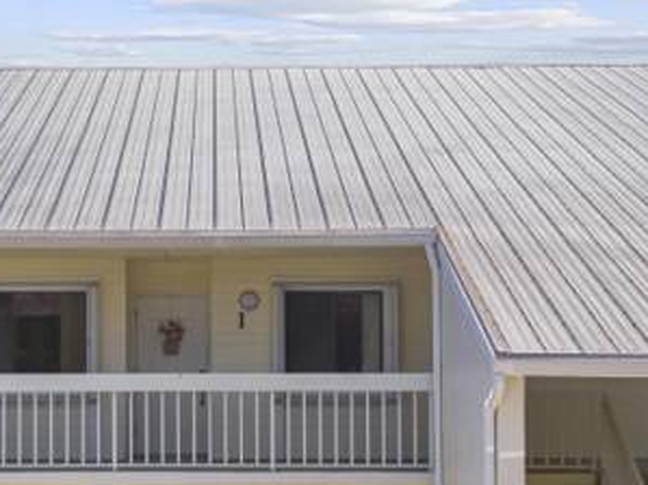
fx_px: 1441
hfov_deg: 25.2
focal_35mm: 77
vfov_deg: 19.1
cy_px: 328
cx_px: 217
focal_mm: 6.08
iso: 100
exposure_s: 1/2500
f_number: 3.3
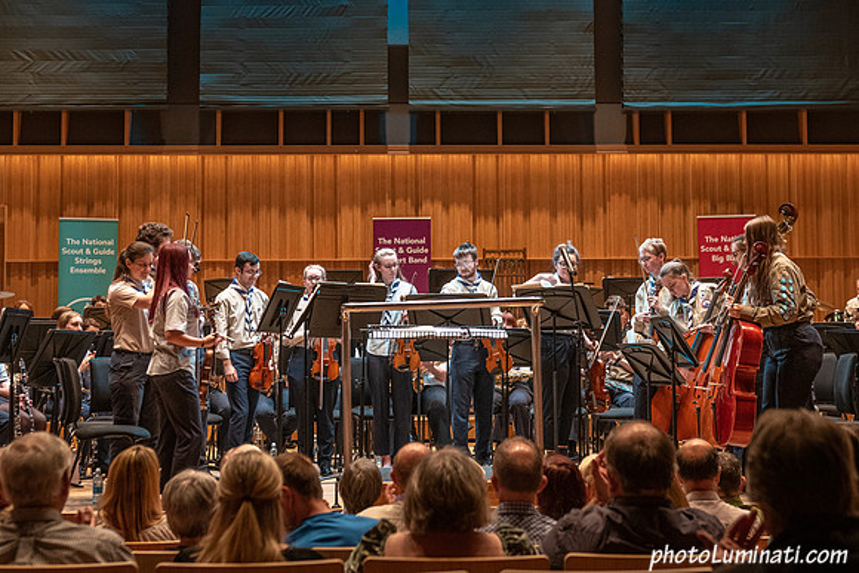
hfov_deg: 30.6
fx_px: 1567
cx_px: 425
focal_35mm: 66
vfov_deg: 20.7
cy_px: 230
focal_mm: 42
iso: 2000
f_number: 3.5
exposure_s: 1/125
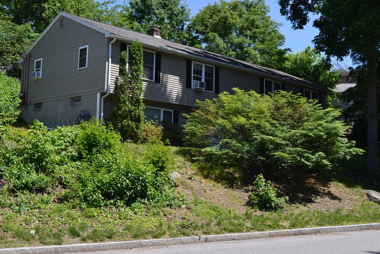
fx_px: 507
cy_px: 127
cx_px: 190
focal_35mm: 48
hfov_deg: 41.1
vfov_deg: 28.1
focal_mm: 32
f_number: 7.1
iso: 100
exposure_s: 1/200
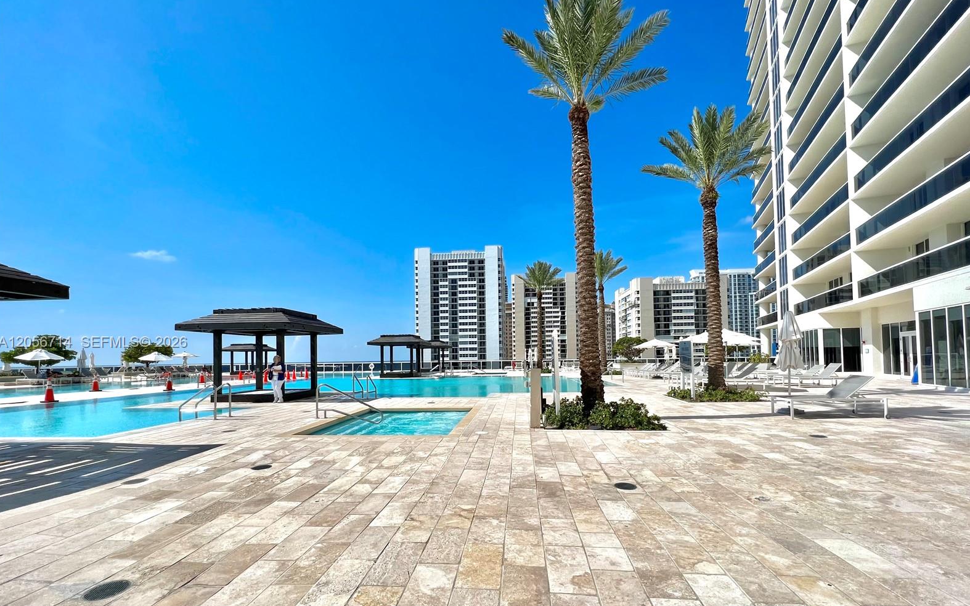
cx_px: 488
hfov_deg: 105.3
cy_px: 343
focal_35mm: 14
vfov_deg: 78.2
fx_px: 370
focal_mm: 1.57
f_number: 1.8
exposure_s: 1/3311
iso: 32
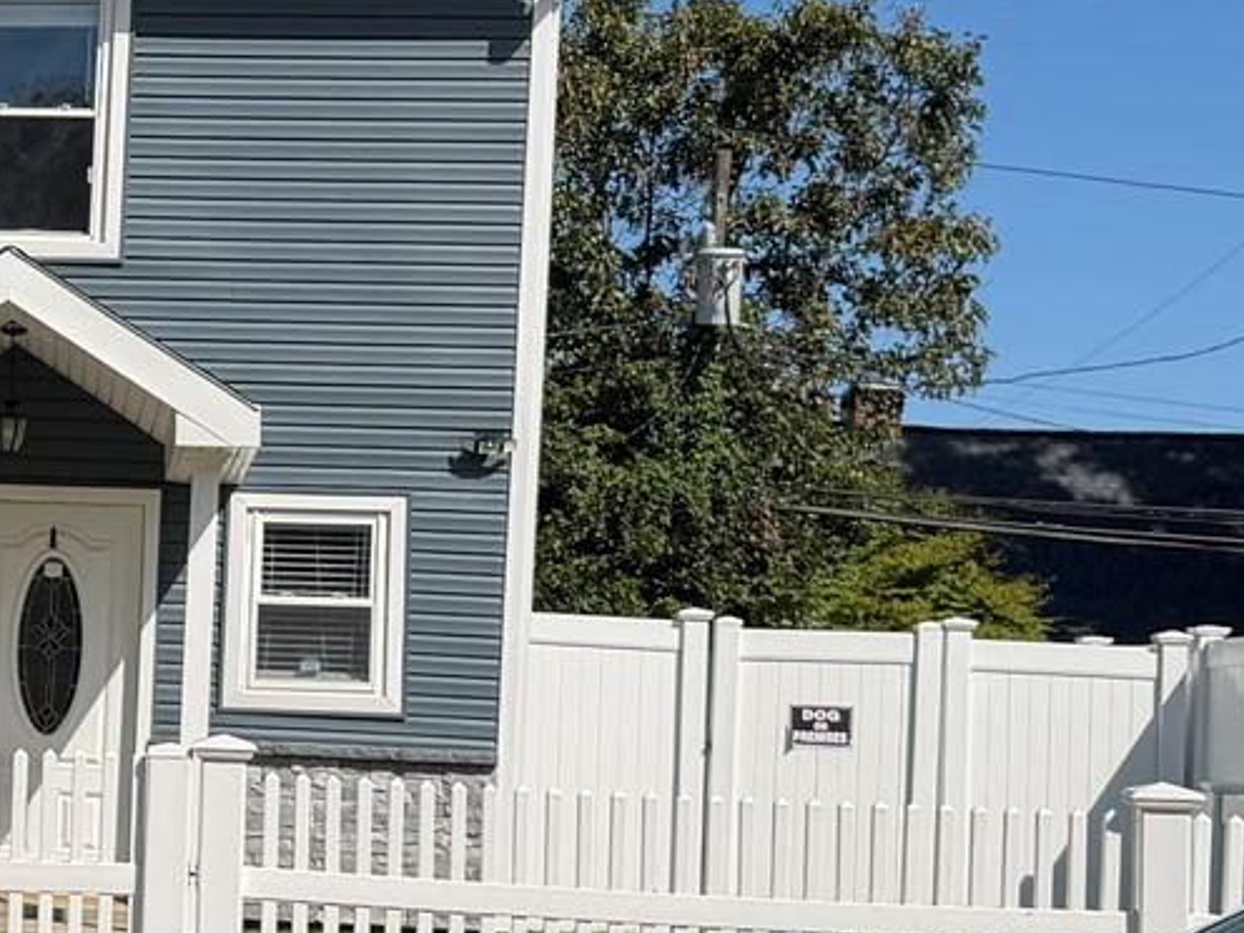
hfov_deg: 18.2
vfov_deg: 14.9
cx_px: -472
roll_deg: -1.8
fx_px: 3558
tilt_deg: +2.3
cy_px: 604
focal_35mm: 99
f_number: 1.78
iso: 80
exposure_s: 1/6711
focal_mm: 6.76
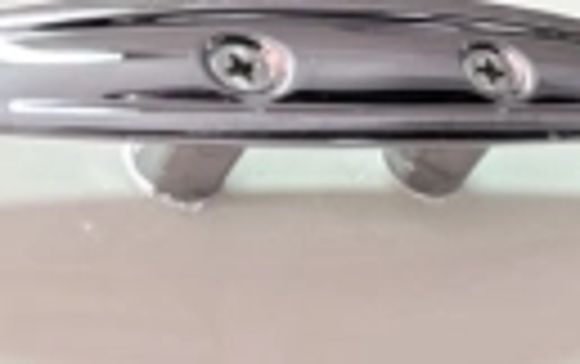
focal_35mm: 157
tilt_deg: +6.5
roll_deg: +2.9
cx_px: 1003
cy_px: -67
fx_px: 2485
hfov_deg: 12.3
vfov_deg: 8.3
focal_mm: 5.96
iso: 100
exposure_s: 1/100
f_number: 1.6
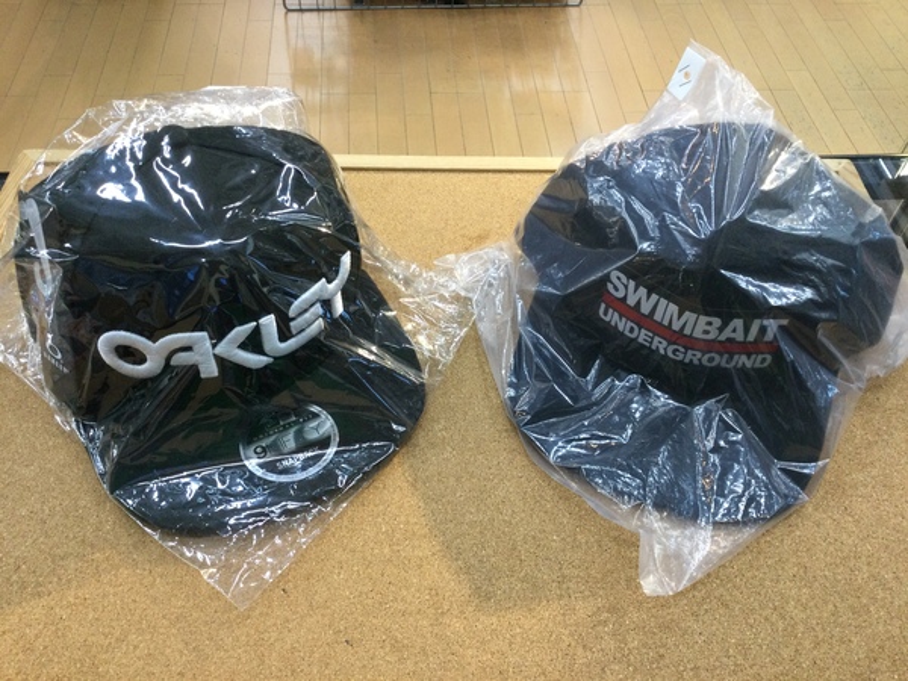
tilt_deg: -51.6
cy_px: 340
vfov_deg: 45.4
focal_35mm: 31
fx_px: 813
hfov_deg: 58.4
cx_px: 454
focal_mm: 3.3
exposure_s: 1/30
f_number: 2.4
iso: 40
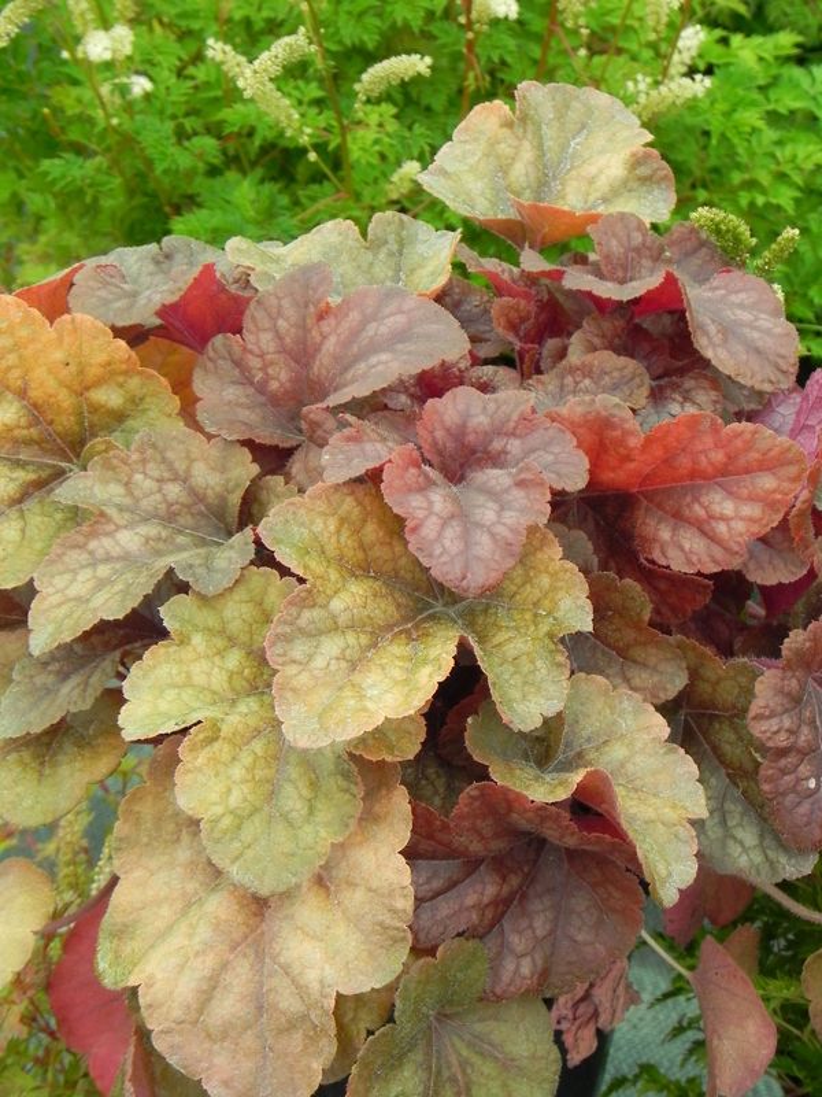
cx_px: 411
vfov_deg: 10.7
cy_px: 548
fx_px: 5826
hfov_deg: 8.1
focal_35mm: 184
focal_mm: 32.7
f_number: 5.6
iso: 160
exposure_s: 1/40
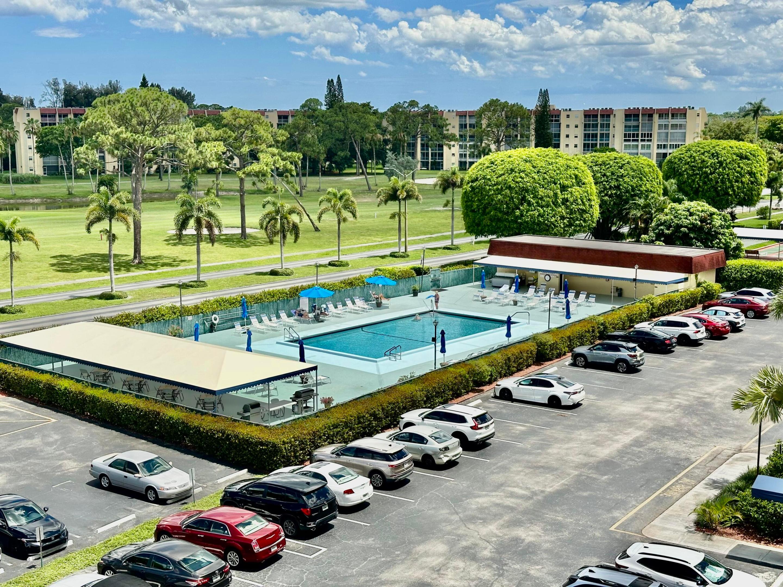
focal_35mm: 48
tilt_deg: -9.4
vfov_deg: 30.3
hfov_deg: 39.7
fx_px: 1086
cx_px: 392
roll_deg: -0.1
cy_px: 294
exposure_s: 1/6623
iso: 64
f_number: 1.78
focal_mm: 6.86
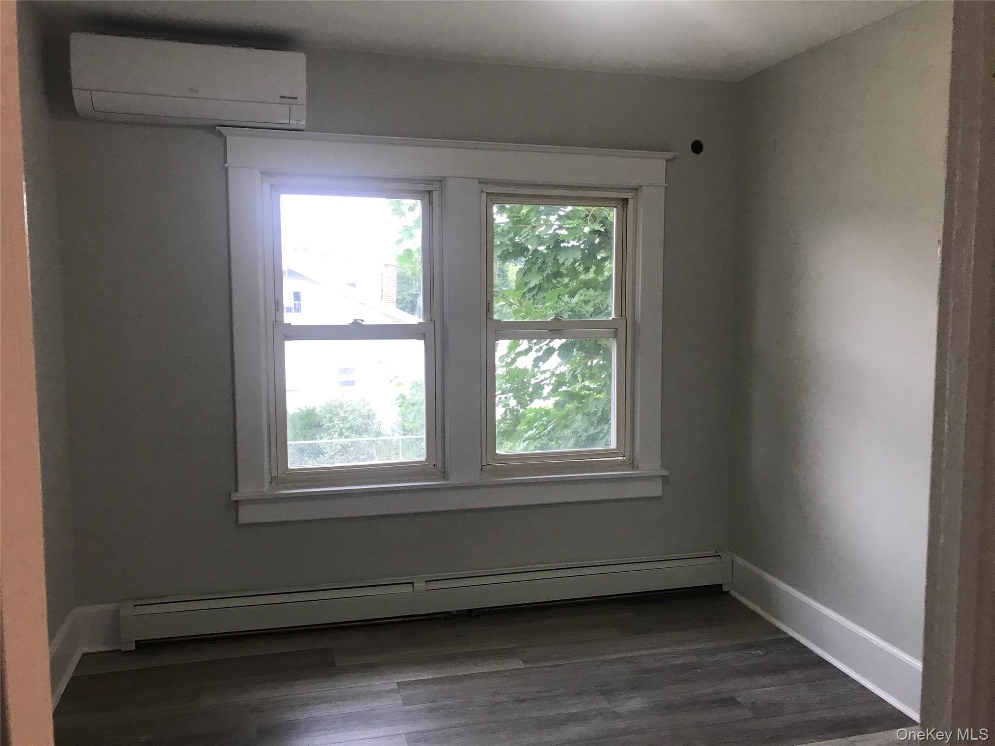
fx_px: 805
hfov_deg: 63.4
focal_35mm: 28
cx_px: 498
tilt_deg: -5.7
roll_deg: +0.8
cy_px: 373
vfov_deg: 49.7
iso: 40
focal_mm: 3.99
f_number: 1.8
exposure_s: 1/30
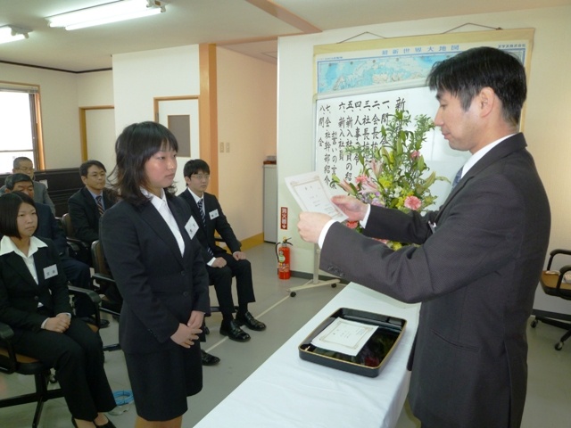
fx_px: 412
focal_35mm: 25
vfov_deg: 54.9
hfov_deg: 69.4
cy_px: 214
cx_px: 286
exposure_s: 1/50
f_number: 2.8
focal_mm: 4.5
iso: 100
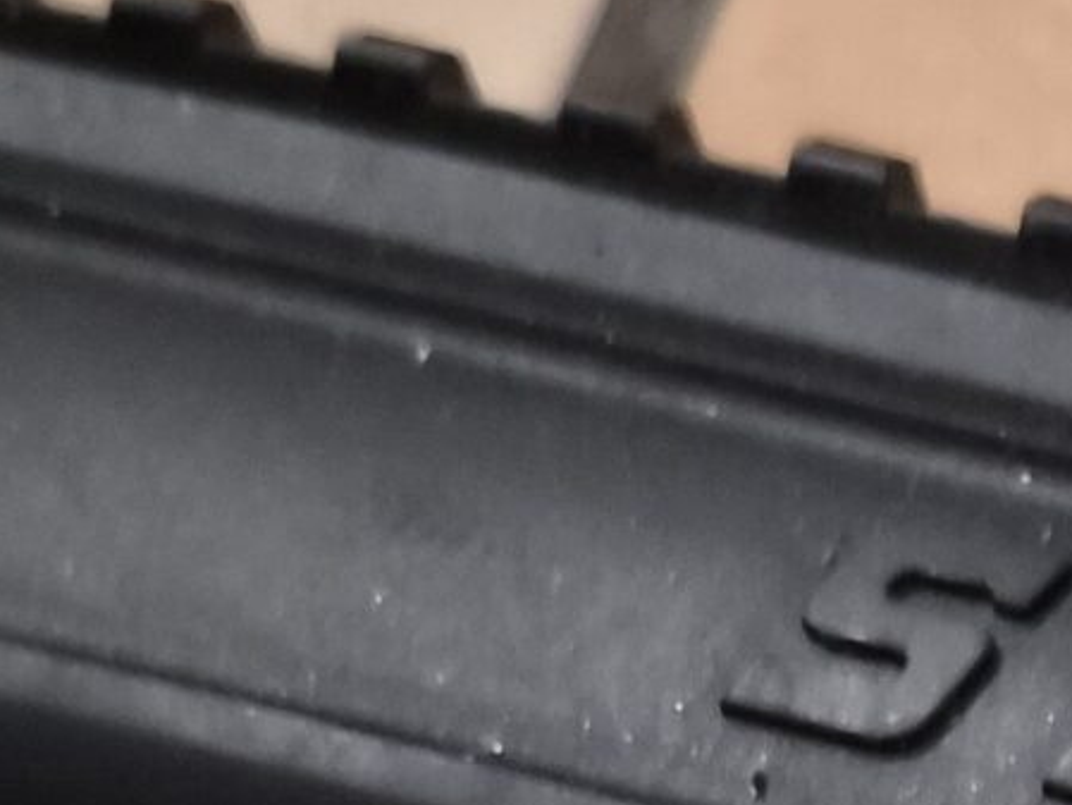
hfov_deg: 13.9
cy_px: 1586
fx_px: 4058
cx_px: 1738
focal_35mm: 131
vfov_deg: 10.4
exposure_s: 1/17
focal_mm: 5.4
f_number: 1.8
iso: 1600
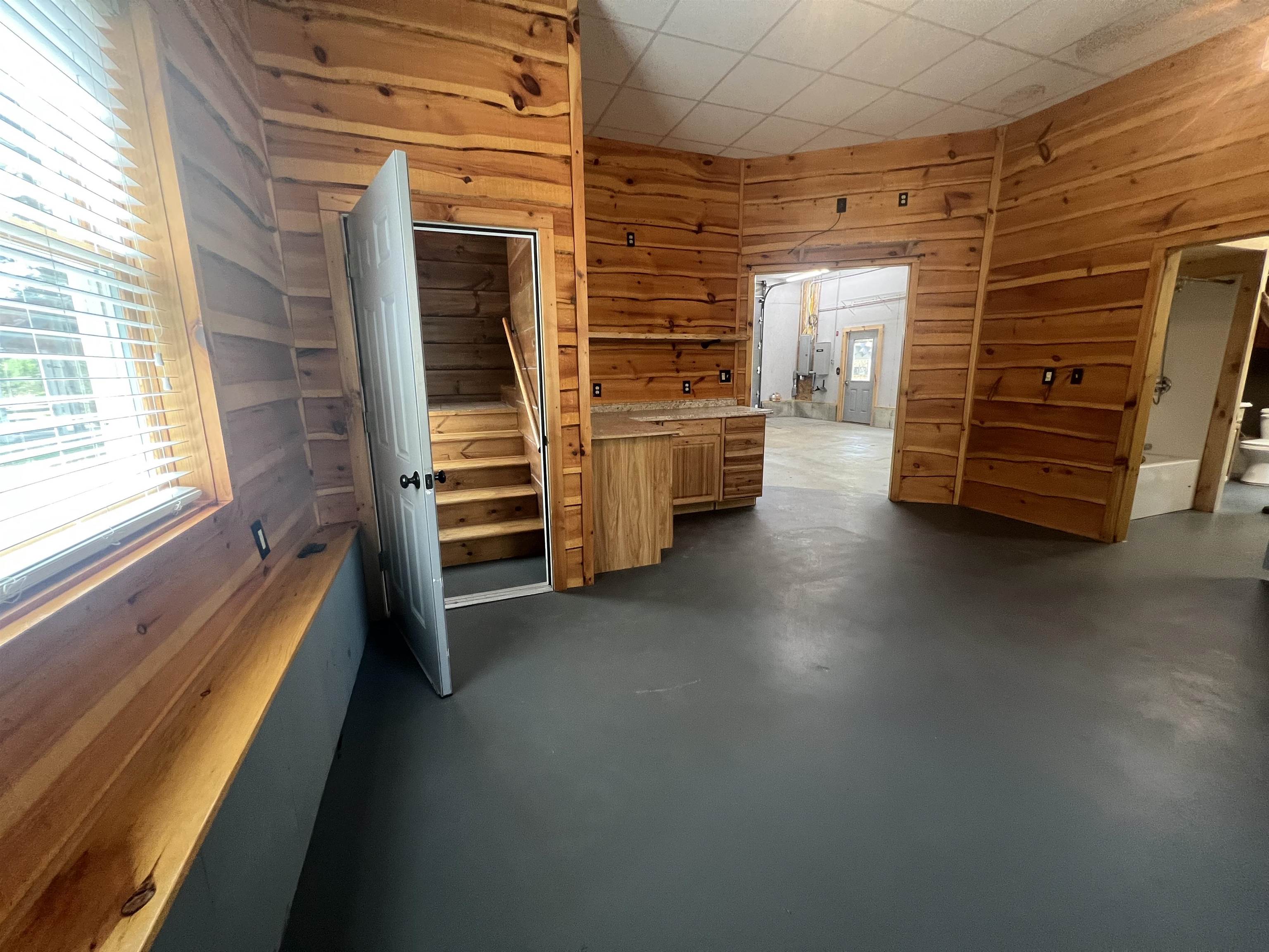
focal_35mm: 13
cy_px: 476
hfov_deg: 106.2
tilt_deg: -11.5
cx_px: 634
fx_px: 477
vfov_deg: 89.9
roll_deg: +0.3
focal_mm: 1.57
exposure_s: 1/60
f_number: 1.8
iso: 250
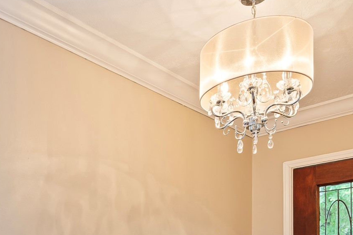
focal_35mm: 41
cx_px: 54
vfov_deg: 28.4
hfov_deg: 44.3
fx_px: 402
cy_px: 282
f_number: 6.3
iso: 125
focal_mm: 16
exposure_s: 1/4
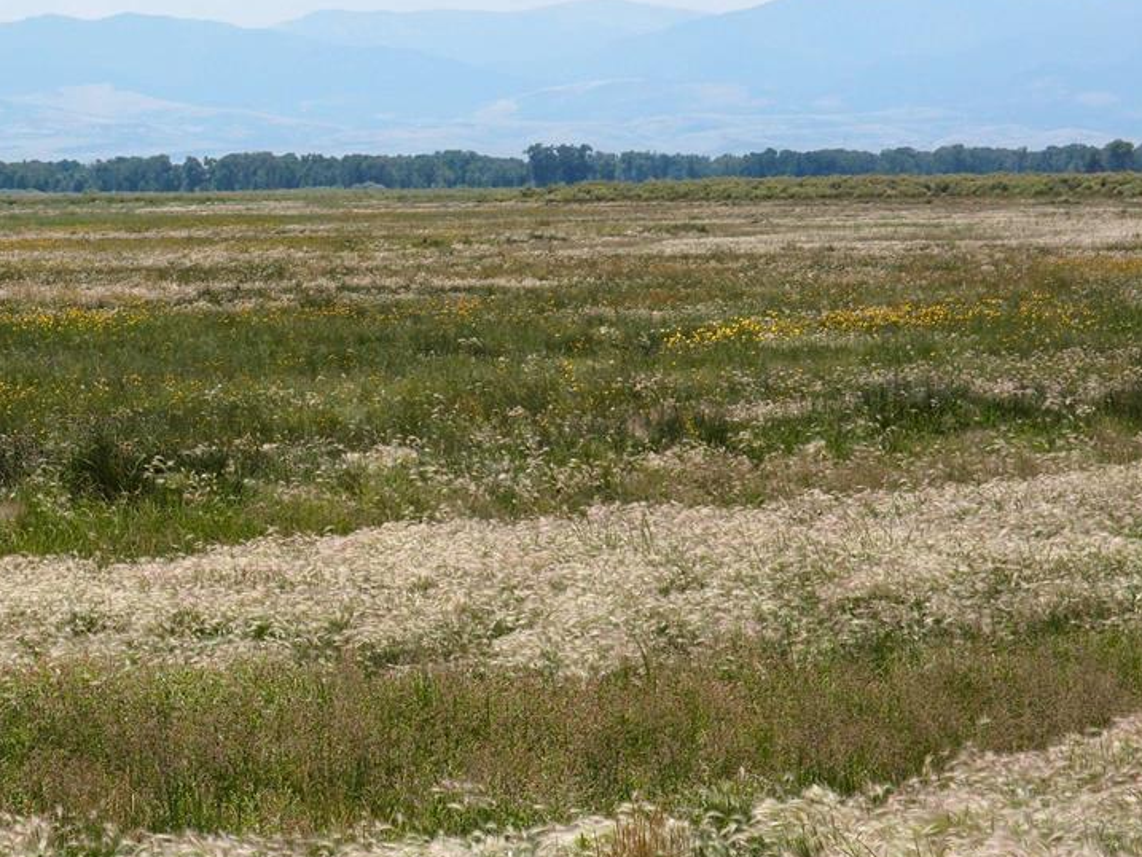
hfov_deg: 12.3
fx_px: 5279
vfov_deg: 9.3
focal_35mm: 160
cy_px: 315
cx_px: 420
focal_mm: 24
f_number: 5
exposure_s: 1/800
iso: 100
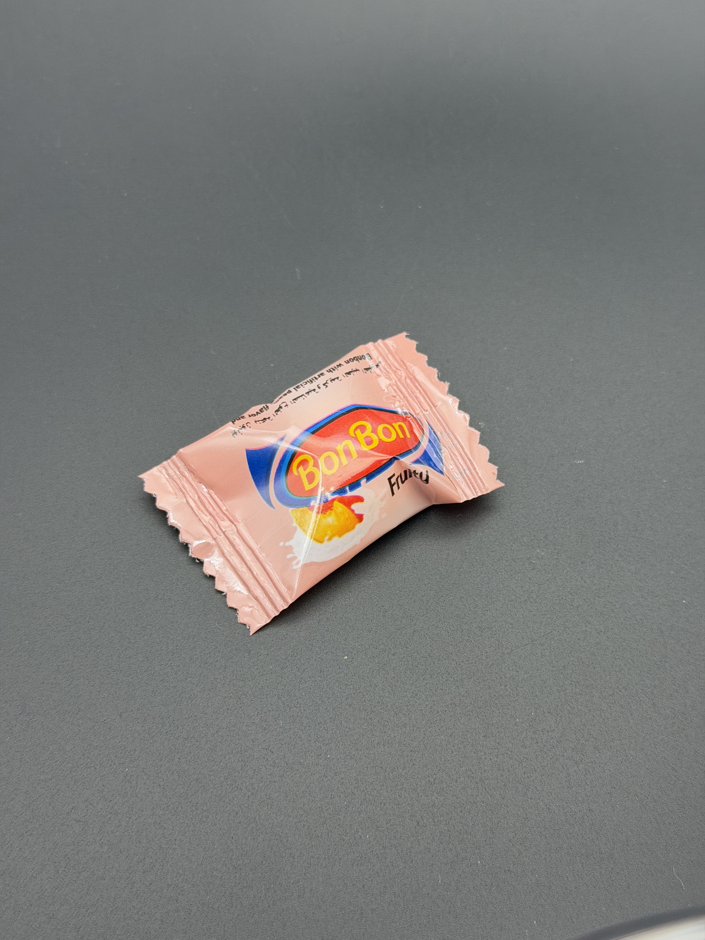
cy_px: 470
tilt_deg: -63.4
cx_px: 352
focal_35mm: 48
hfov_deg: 30.3
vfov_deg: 39.7
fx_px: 1303
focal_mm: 6.76
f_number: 1.78
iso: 80
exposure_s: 1/100
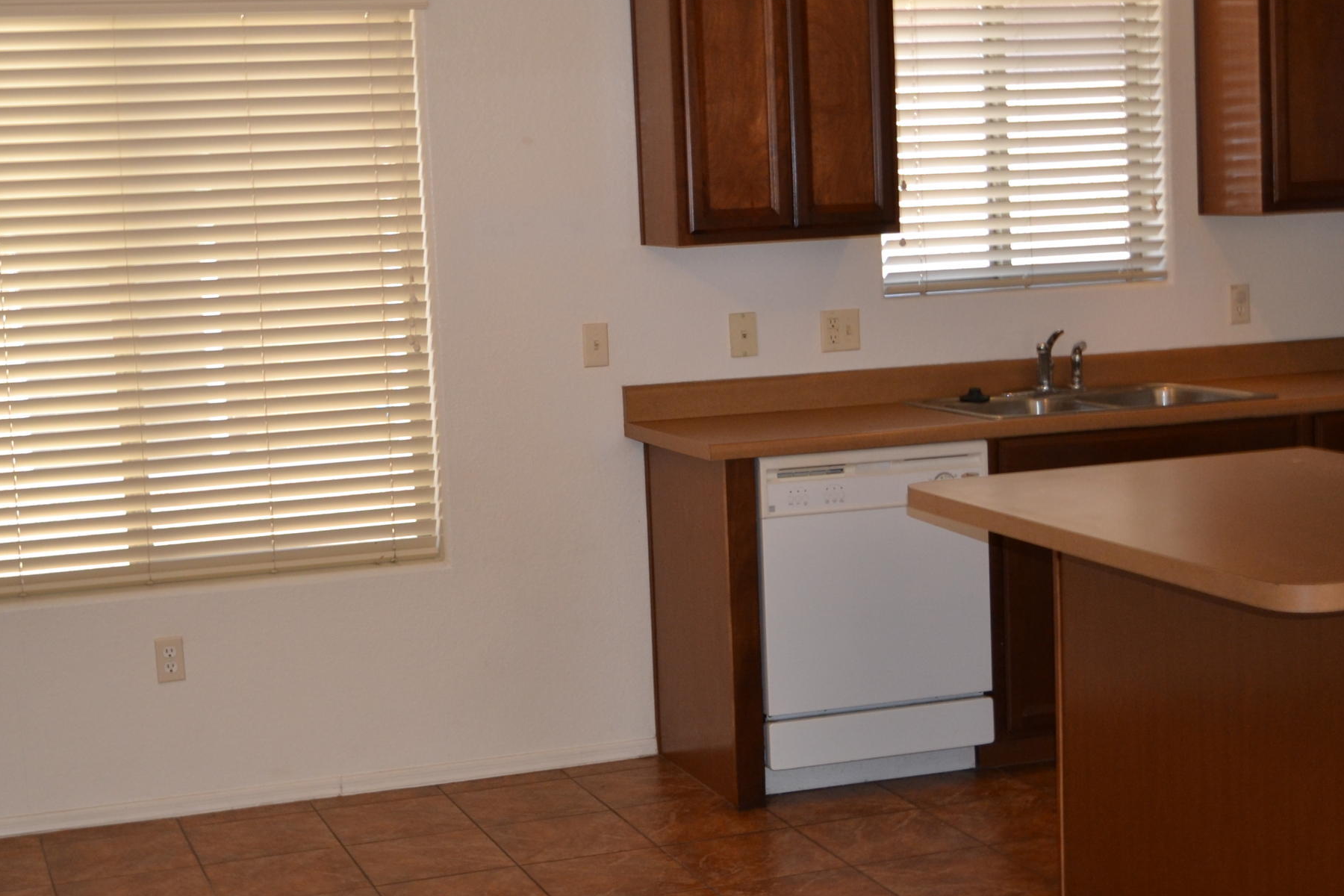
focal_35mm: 55
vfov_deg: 24.6
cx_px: 603
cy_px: 419
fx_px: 2053
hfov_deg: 36.2
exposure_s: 1/100
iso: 400
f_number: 4
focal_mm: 22
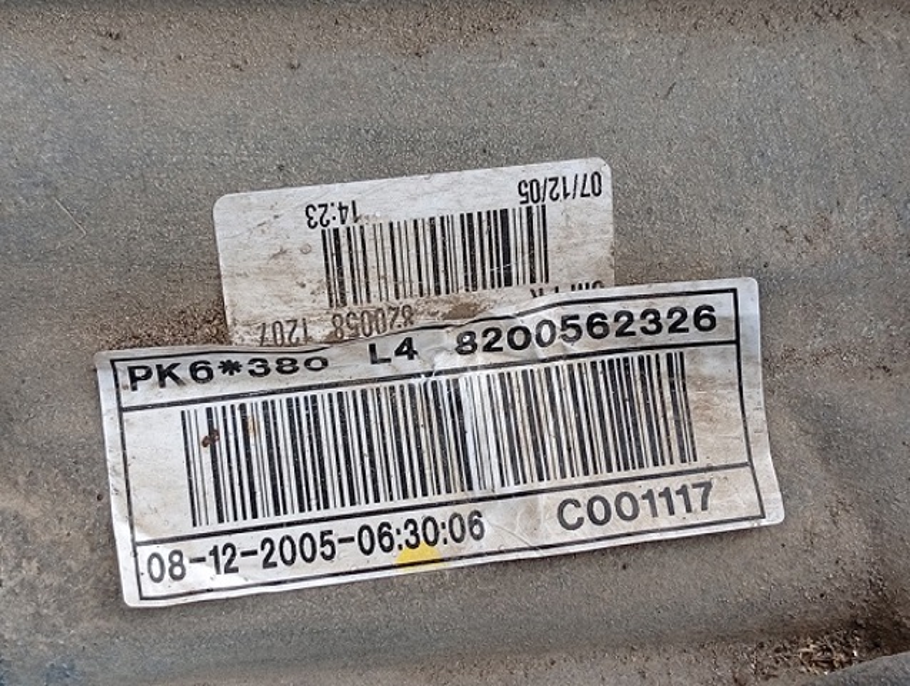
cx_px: 455
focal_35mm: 52
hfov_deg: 36.8
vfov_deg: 28.1
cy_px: 343
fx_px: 1369
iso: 50
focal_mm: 3.96
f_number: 1.8
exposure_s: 1/108
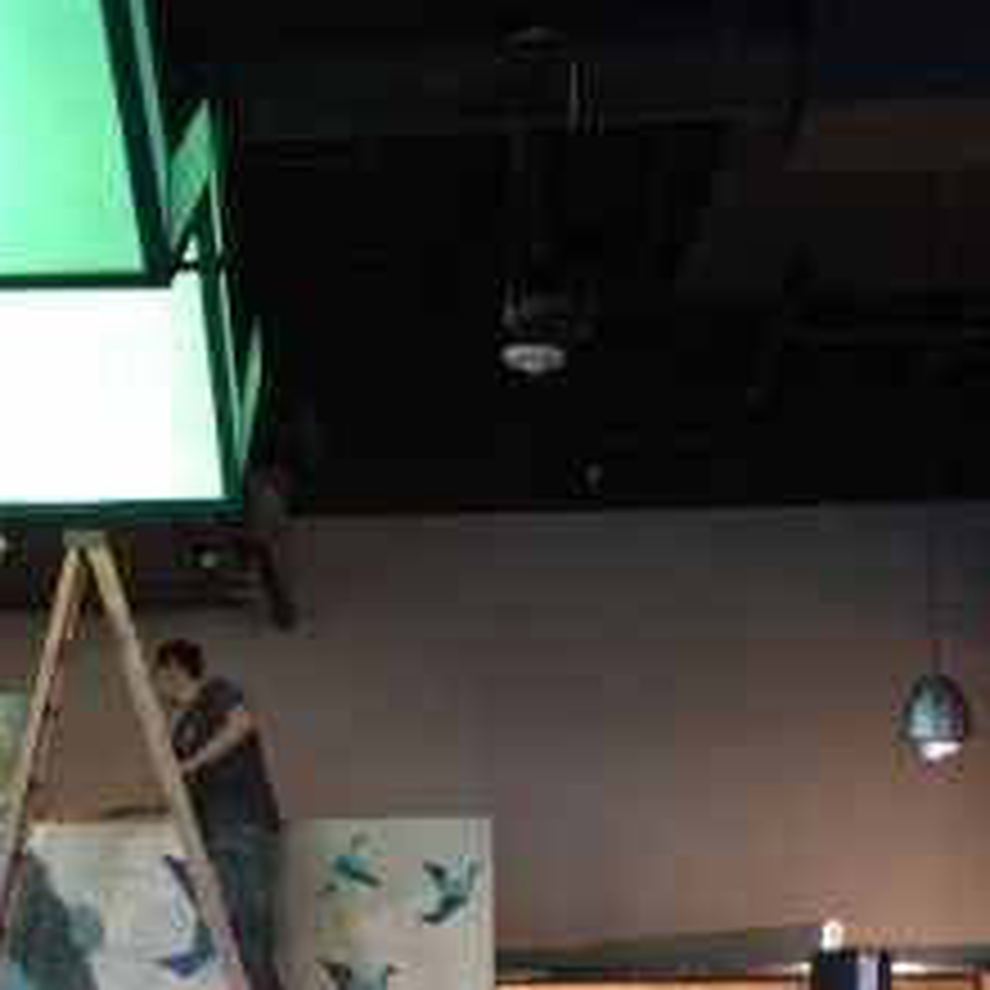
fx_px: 2265
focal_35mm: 70
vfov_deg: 23.6
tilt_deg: +0.5
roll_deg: -0.6
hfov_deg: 24.5
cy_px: 981
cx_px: 320
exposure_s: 1/15
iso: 64
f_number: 2.2
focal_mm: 4.15
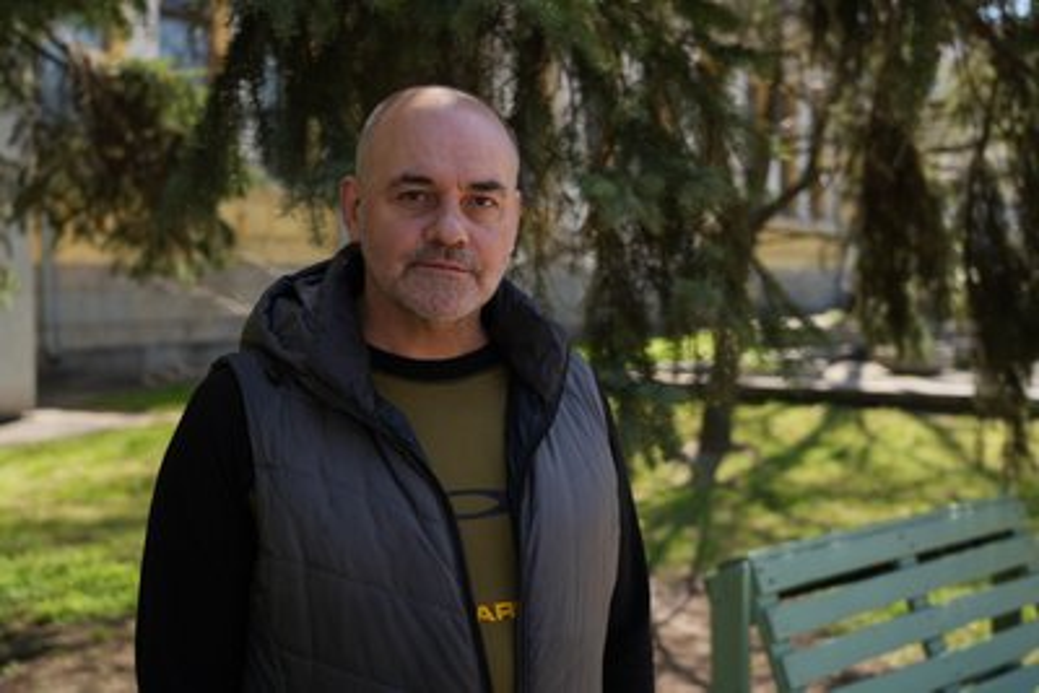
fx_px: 1328
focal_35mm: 46
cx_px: 520
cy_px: 346
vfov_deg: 29.3
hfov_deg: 42.7
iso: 100
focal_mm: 46
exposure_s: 1/400
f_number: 4
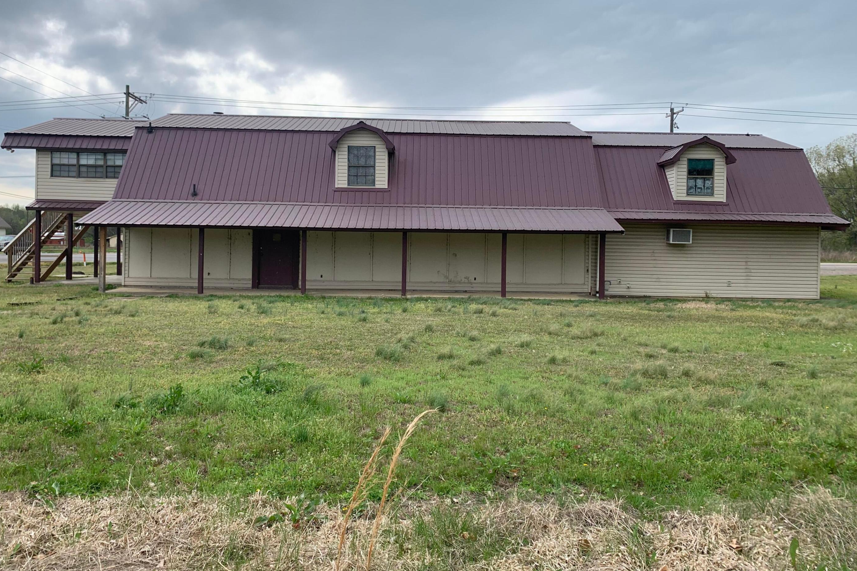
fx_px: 667
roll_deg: -0.6
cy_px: 254
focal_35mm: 28
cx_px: 421
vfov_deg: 46.3
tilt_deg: -1.5
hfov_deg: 65.5
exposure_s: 1/1468
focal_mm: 4.25
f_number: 1.8
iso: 25
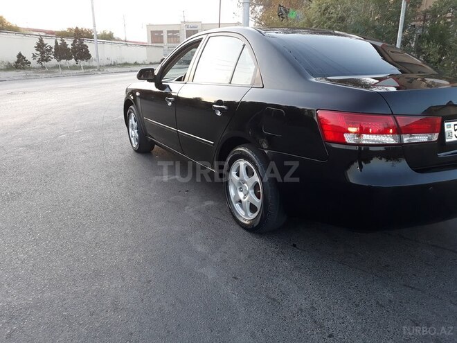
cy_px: 172
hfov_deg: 65.3
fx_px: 356
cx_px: 228
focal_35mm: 27
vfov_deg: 51.4
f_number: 1.9
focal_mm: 3.6
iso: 50
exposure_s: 1/50
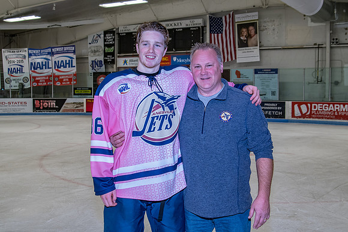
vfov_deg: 30.2
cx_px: 174
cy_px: 110
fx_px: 431
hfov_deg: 44.0
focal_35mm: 45
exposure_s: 1/250
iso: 800
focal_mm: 28
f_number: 5
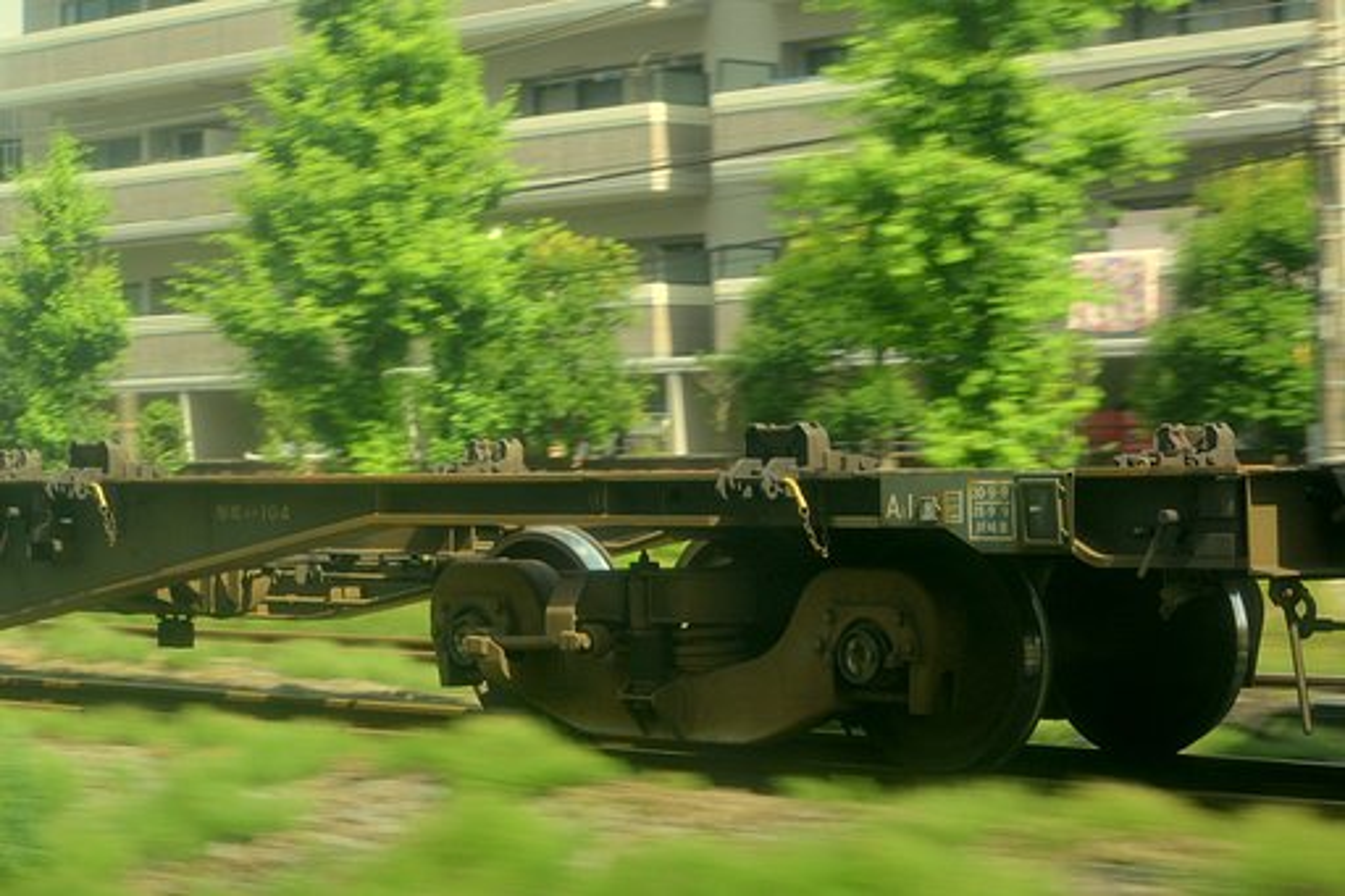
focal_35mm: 45
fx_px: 1681
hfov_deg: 43.6
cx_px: 672
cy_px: 448
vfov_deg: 29.8
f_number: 5.6
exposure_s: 1/125
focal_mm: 30
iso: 100
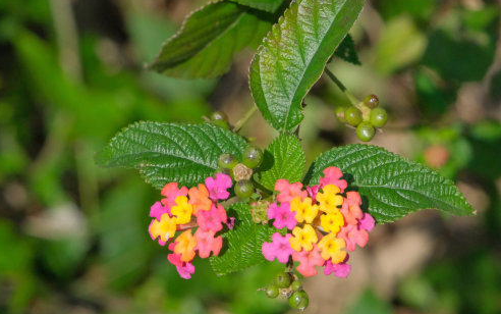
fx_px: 2076
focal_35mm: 152
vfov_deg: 8.6
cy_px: 189
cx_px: 291
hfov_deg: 13.8
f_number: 11
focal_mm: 80
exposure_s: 1/4400
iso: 6400
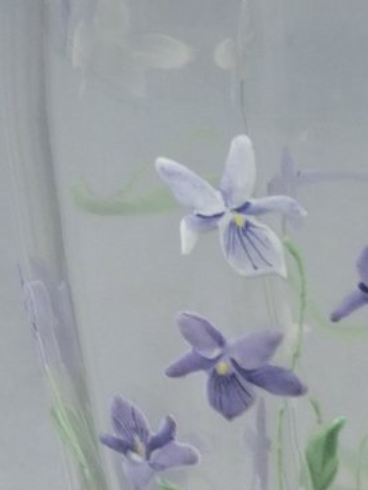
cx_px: 416
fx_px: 5482
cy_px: 431
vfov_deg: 5.1
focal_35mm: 387
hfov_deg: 3.8
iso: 400
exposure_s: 1/125
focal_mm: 24.7
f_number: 5.3
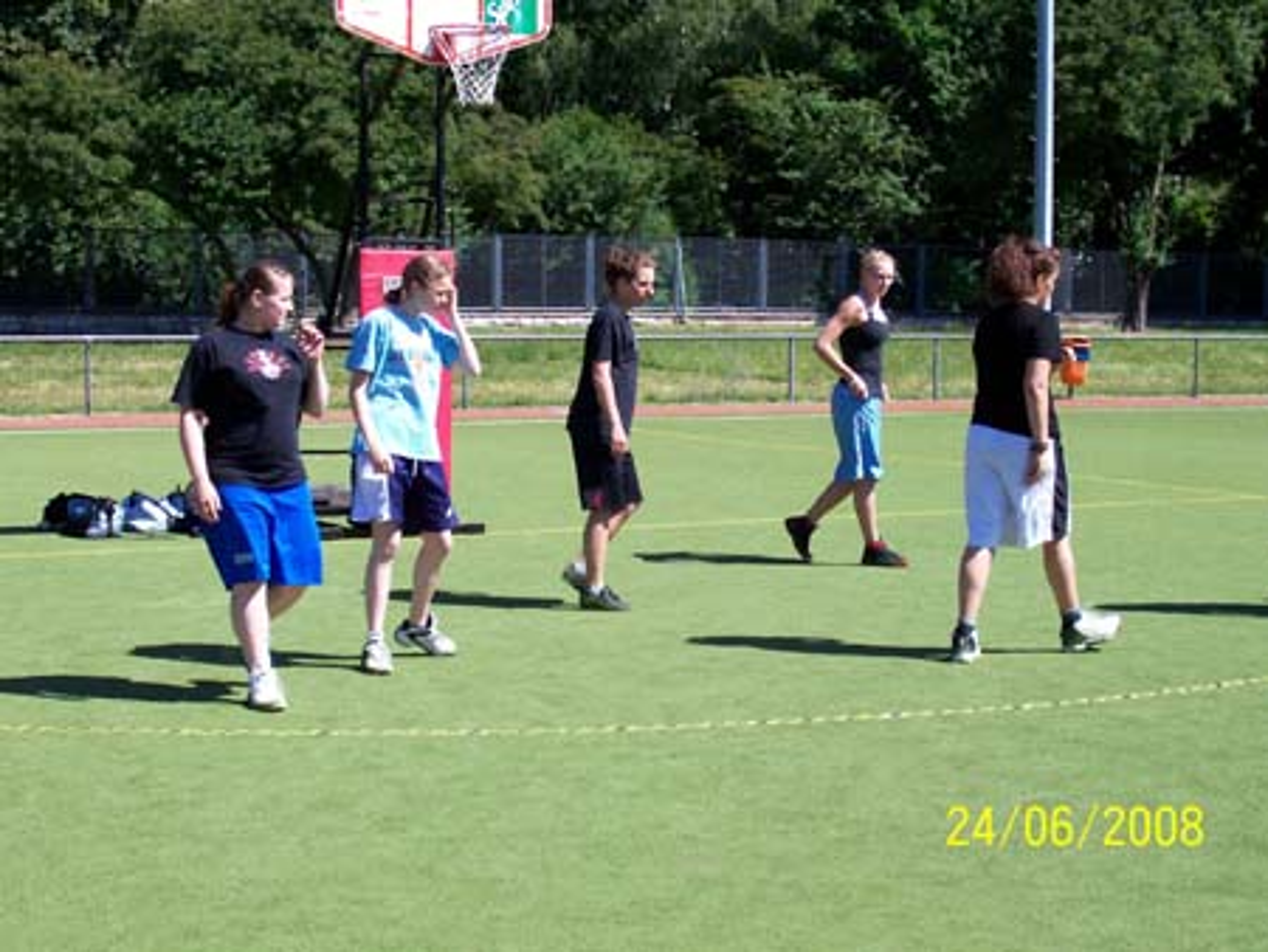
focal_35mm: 65
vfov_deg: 22.6
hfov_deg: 29.8
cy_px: 476
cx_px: 634
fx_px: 2382
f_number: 3.6
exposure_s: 1/633
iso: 80
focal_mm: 10.8
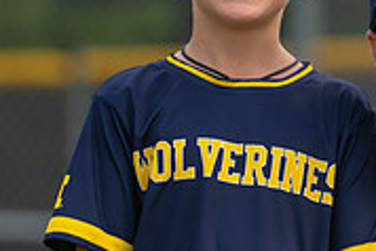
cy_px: 144
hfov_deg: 4.3
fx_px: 4965
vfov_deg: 2.9
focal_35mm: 475
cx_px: 294
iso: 250
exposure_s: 1/320
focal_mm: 146
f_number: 2.8
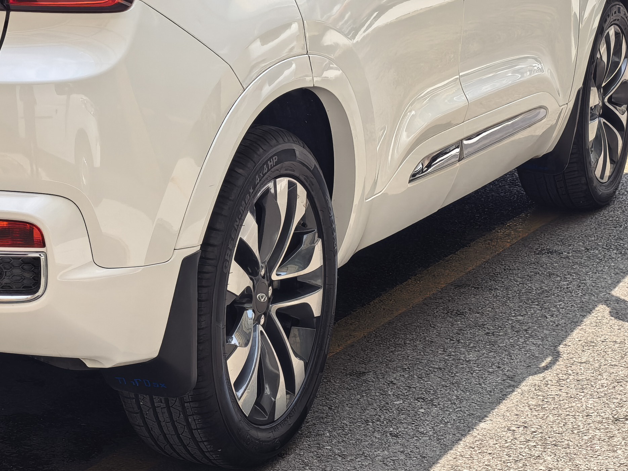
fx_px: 1905
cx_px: 33
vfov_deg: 14.0
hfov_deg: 18.3
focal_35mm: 105
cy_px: 89
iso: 50
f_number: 2
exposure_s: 1/4505
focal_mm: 6.98
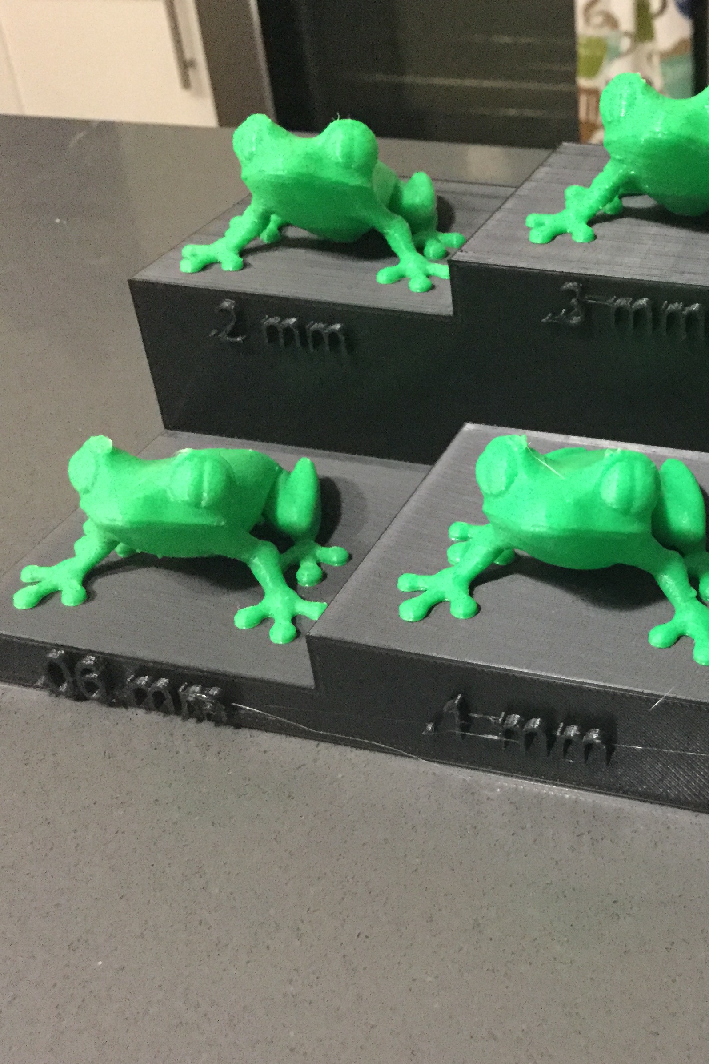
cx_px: 637
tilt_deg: -35.0
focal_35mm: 44
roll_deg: -0.6
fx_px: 1300
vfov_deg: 44.5
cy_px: 524
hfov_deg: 29.3
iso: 320
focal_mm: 3.3
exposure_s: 1/15
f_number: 2.4
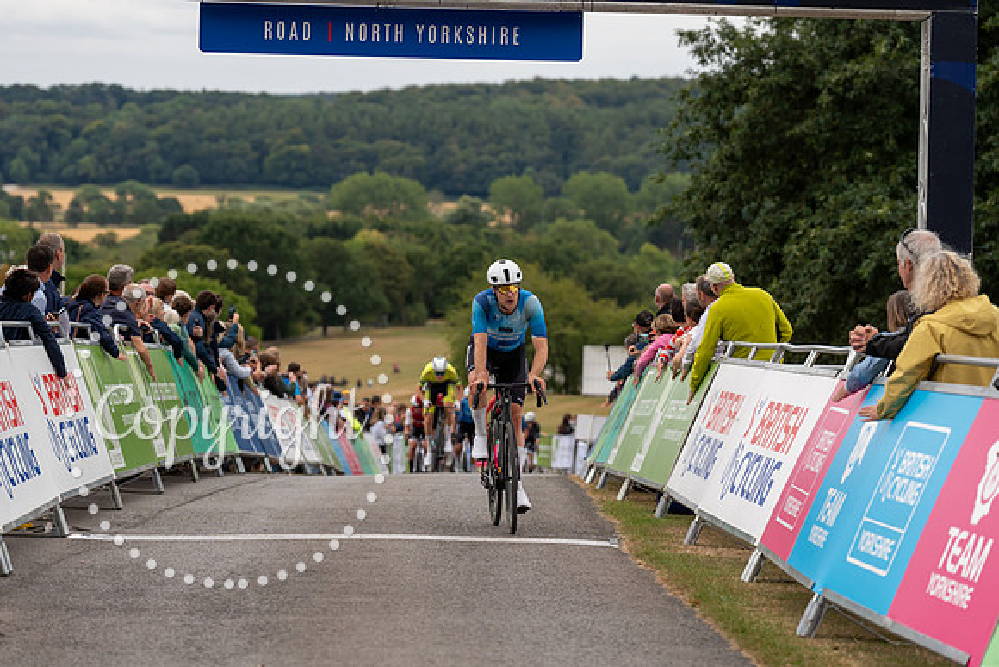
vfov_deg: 11.3
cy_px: 334
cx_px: 500
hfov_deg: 16.9
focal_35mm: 121
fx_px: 3358
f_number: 3.5
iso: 500
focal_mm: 121
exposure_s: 1/1000
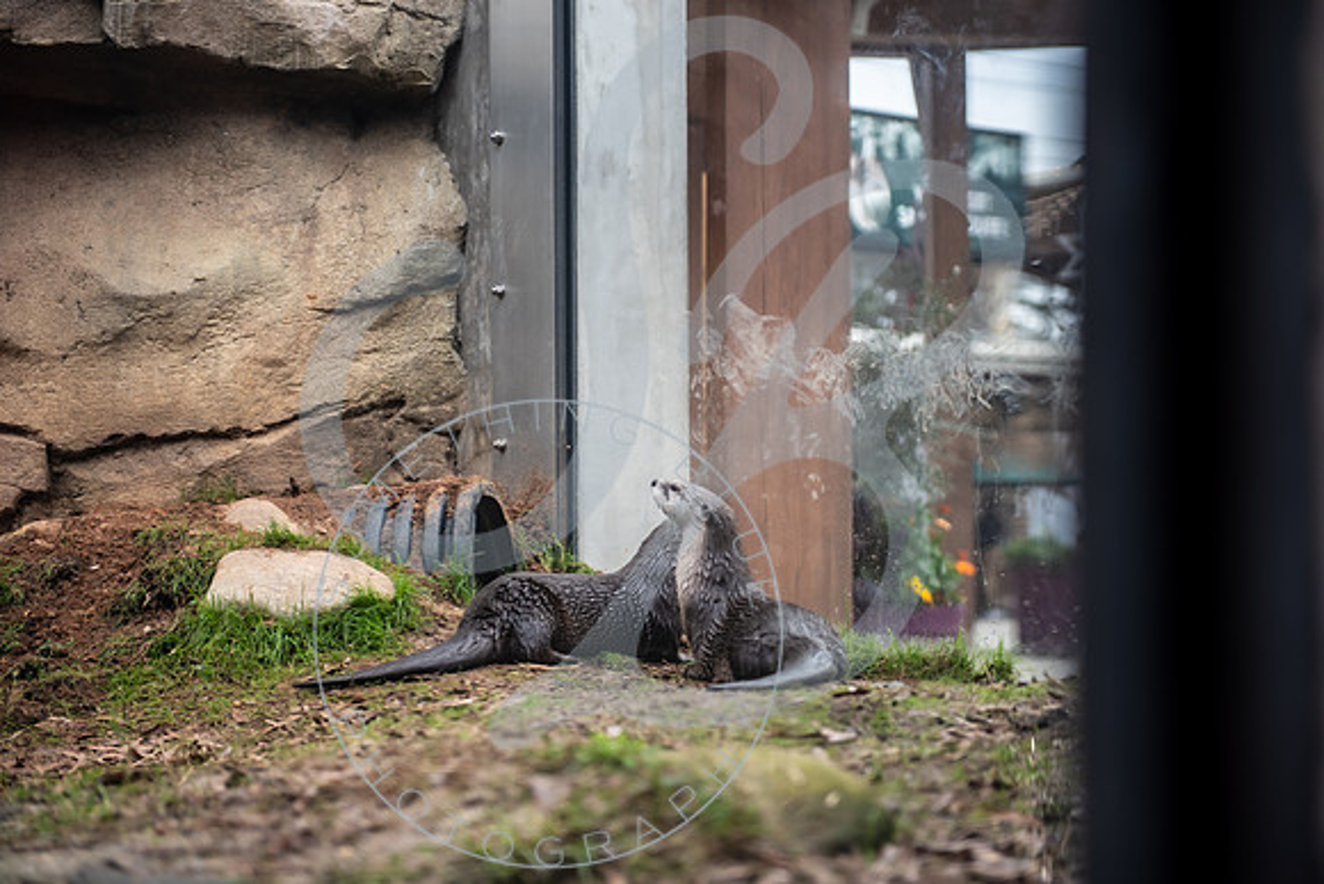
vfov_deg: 19.2
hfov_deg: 28.5
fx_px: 2609
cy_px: 442
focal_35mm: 71
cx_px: 667
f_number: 2.8
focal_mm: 70
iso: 200
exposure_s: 1/200
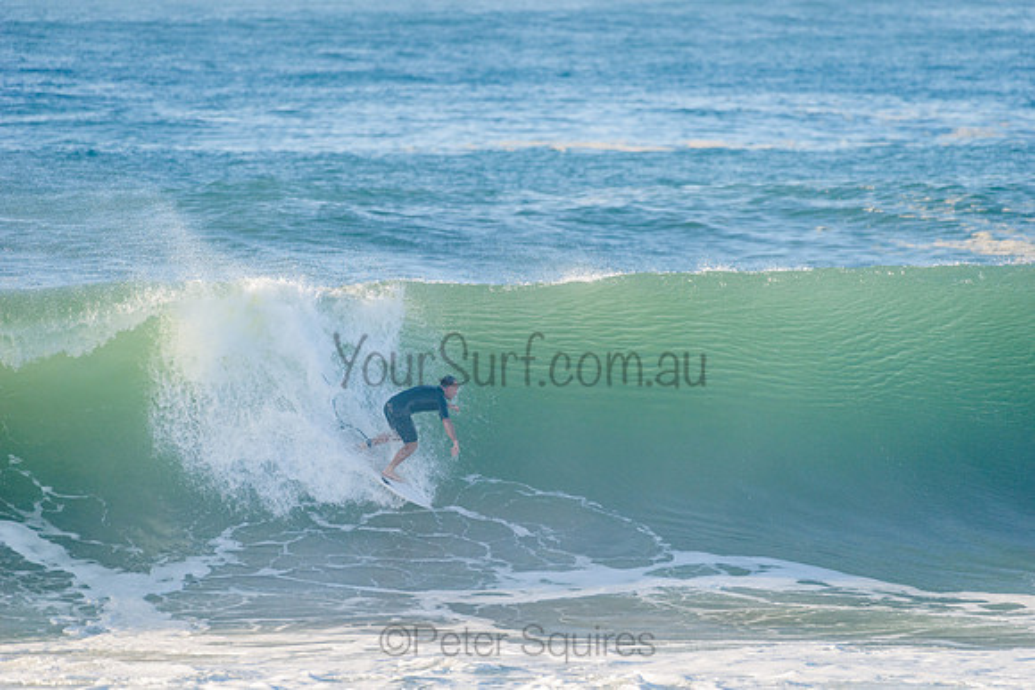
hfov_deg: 4.1
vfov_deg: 2.8
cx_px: 518
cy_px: 345
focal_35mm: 500
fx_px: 14378
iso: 360
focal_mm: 500
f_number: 5.6
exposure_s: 1/1600
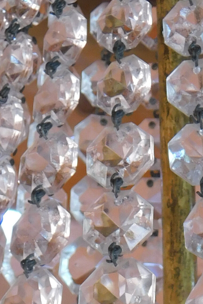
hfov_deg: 5.2
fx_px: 2224
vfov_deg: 7.8
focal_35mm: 263
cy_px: 335
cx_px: 199
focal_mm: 12.6
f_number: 4.3
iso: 125
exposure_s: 1/40
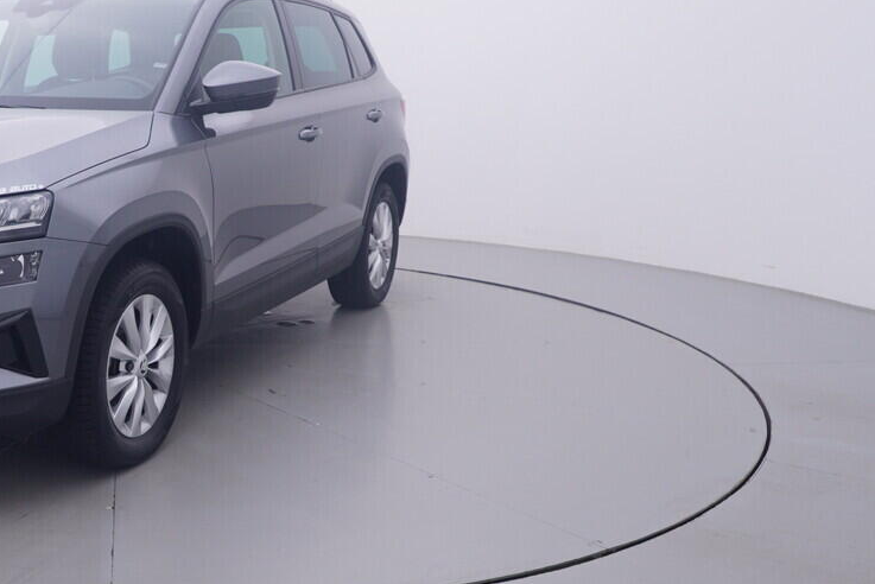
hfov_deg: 41.0
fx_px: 1069
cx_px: 87
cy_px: 369
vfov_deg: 30.4
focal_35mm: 44
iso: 200
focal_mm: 15
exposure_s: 1/80
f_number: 5
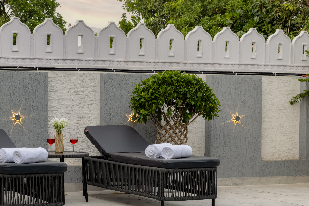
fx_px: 798
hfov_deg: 21.8
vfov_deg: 14.7
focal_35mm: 93
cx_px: 90
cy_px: 119
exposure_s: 1/125
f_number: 10
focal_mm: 50
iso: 100
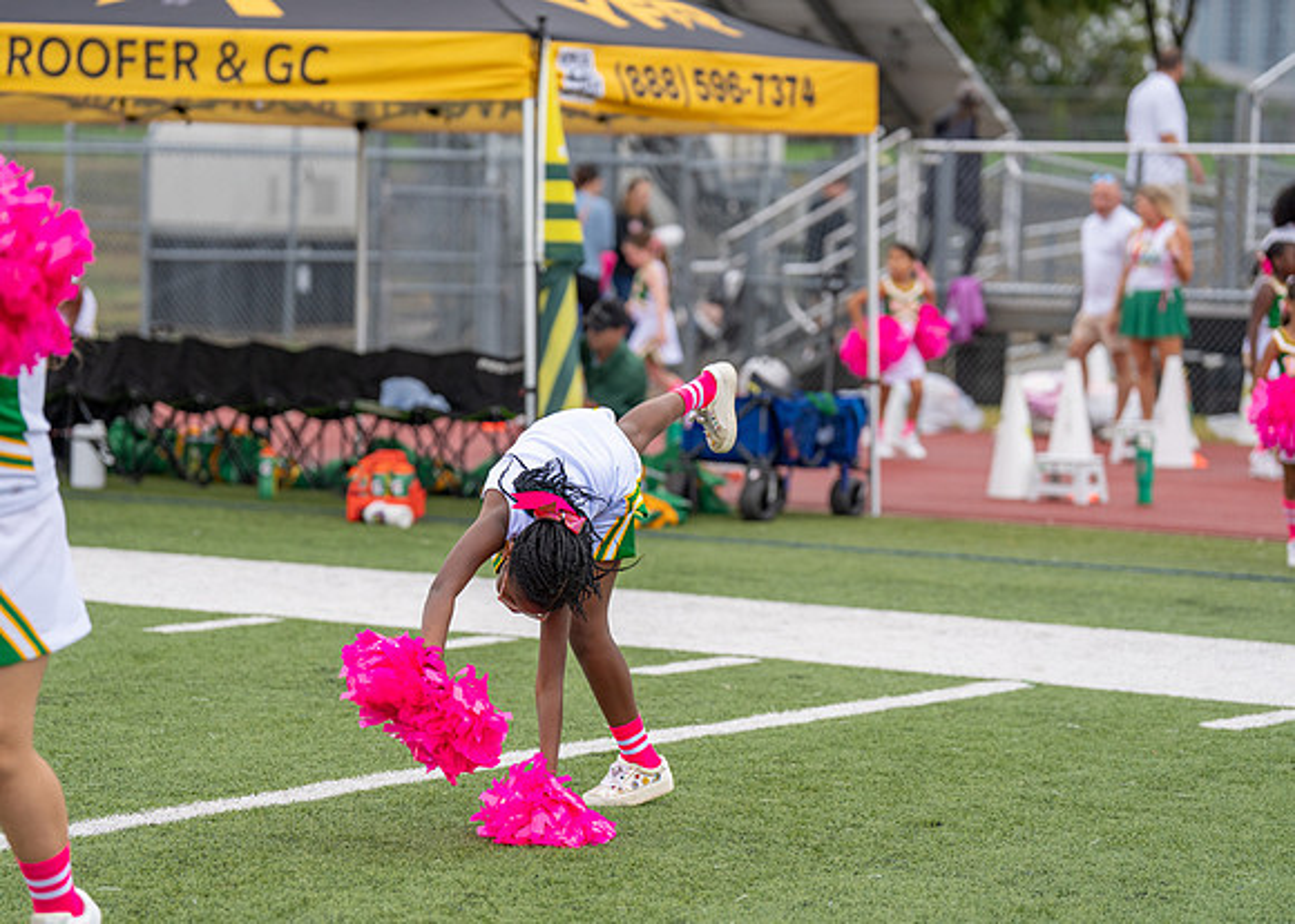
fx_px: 4431
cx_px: 601
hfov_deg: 16.6
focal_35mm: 121
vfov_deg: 11.9
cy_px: 462
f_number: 2.8
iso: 500
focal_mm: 115
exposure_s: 1/2000
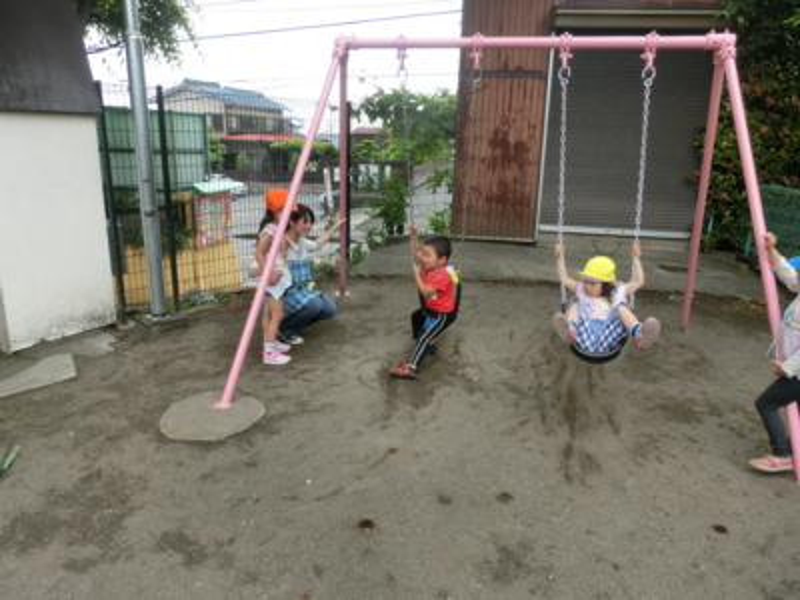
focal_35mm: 24
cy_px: 300
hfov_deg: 71.6
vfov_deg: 56.8
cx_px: 400
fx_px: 555
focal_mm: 4.24
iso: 80
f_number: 3
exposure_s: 1/320
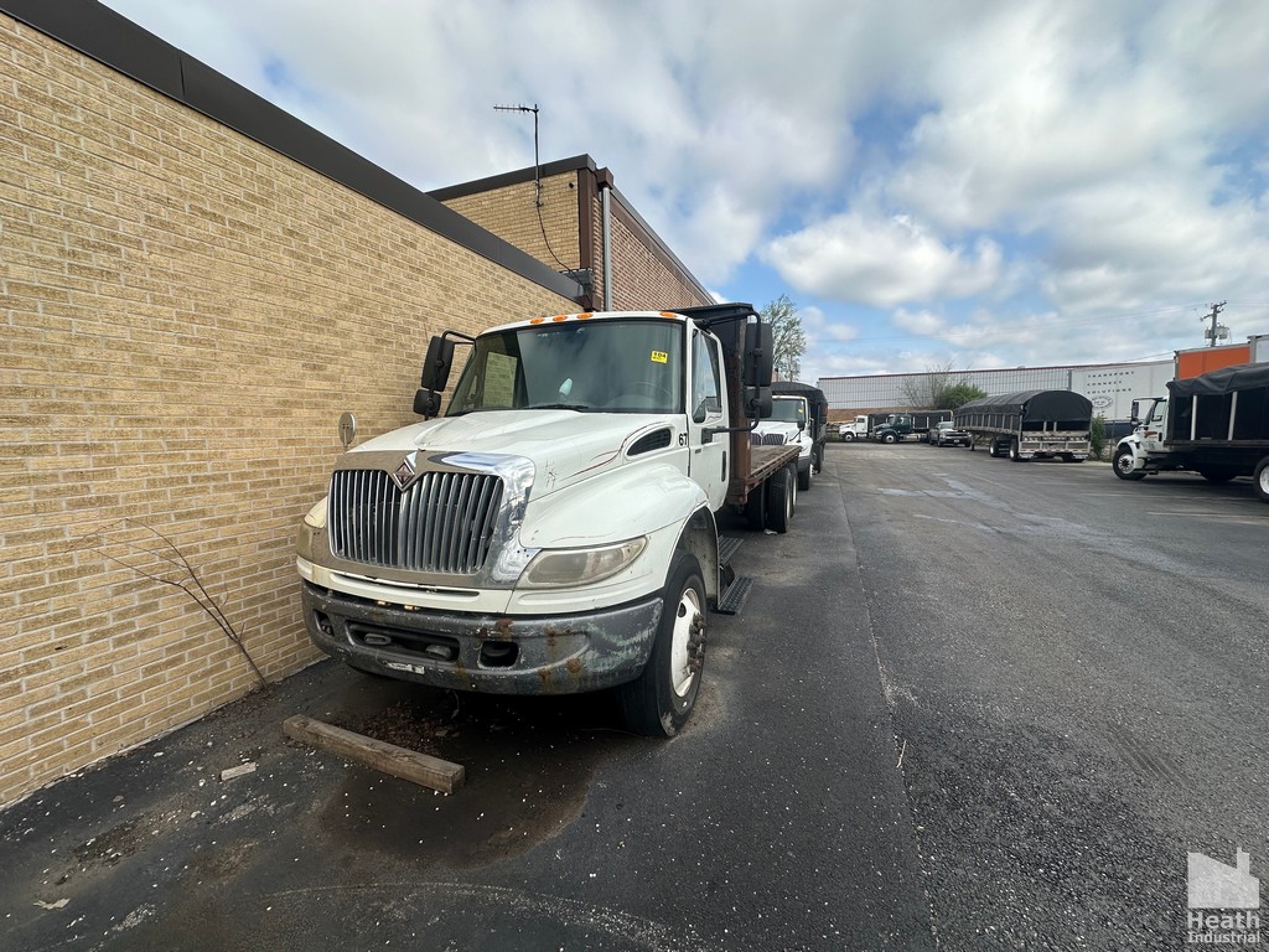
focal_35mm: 14
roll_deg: +0.1
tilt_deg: -3.4
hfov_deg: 102.1
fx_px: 513
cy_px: 476
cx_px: 634
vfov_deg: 85.7
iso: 50
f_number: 2.2
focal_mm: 2.22
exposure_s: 1/1553
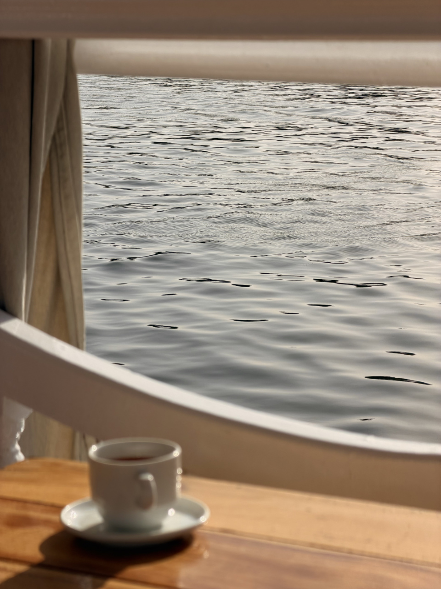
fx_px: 1699
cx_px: 220
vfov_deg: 19.6
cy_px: 294
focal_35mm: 100
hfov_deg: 14.8
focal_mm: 16.9
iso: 20
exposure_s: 1/1087
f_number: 2.8
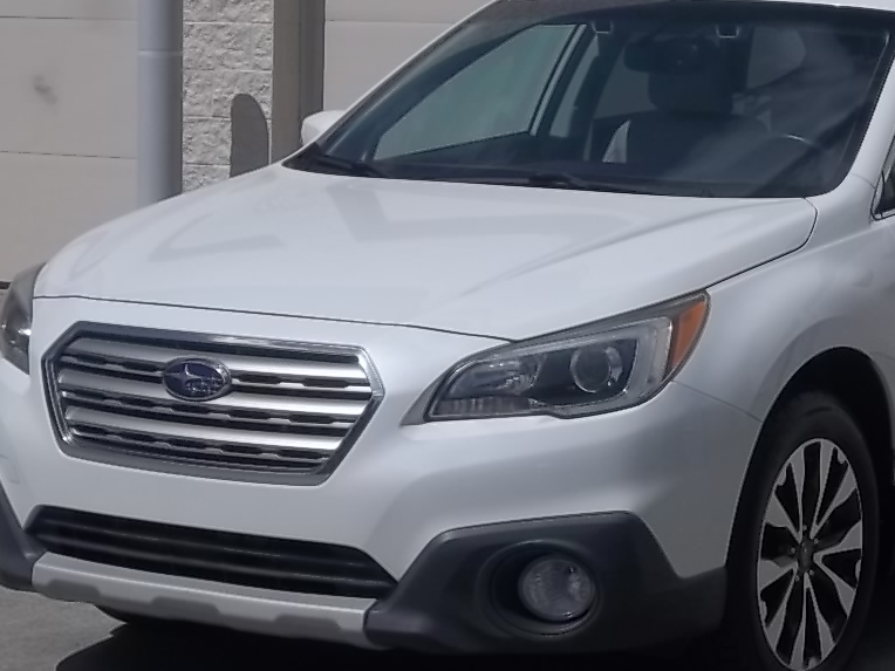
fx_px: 3077
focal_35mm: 119
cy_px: 309
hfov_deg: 16.5
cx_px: 645
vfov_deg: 12.4
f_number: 13.21
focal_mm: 12.67
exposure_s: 1/250
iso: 64
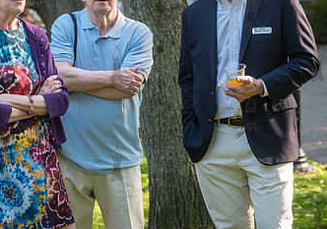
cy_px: 73
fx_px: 1413
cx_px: 105
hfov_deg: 13.2
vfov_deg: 9.3
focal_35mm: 153
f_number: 4
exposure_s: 1/200
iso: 500
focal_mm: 80
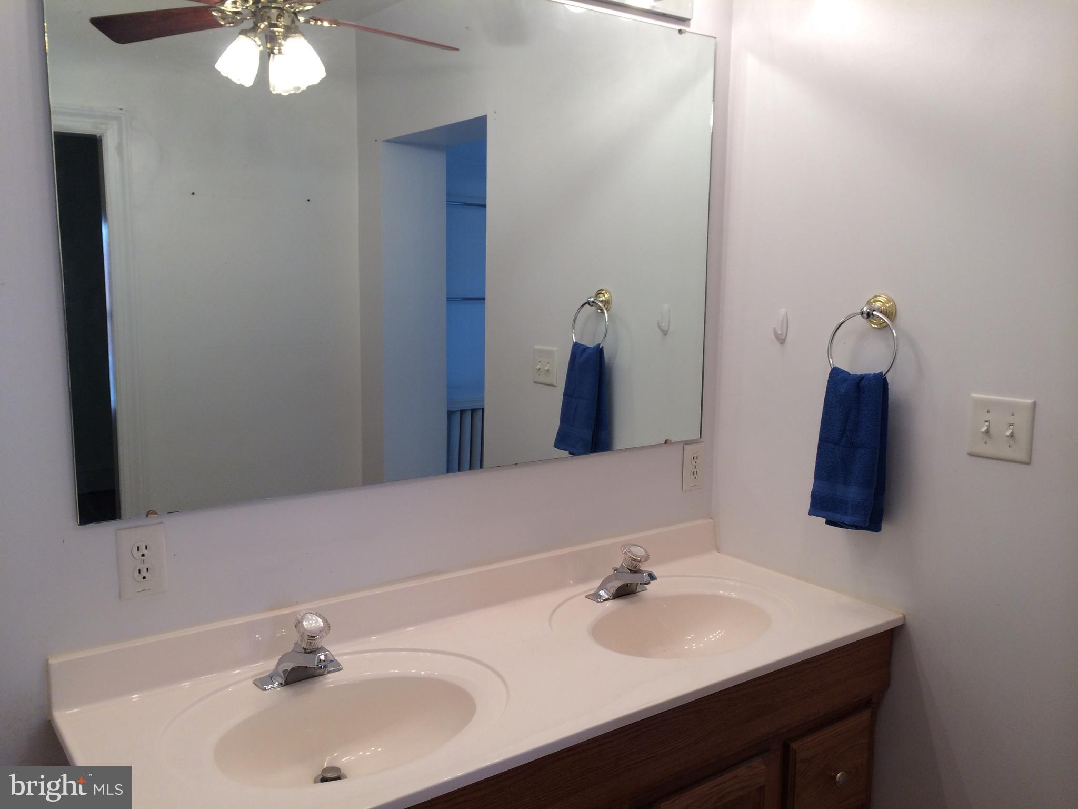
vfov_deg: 46.8
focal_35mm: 30
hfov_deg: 60.0
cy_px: 404
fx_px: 934
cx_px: 539
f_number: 2.2
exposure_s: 1/60
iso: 40
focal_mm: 4.12
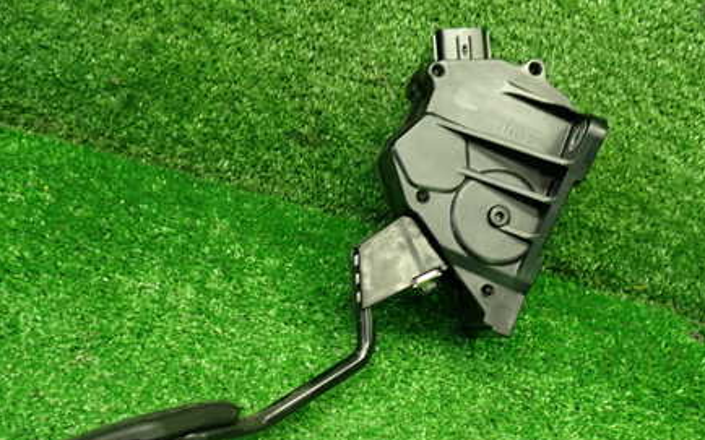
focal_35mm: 44
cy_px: 258
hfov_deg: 45.3
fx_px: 845
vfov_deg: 29.1
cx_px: 328
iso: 250
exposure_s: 1/30
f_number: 2.3
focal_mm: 5.4
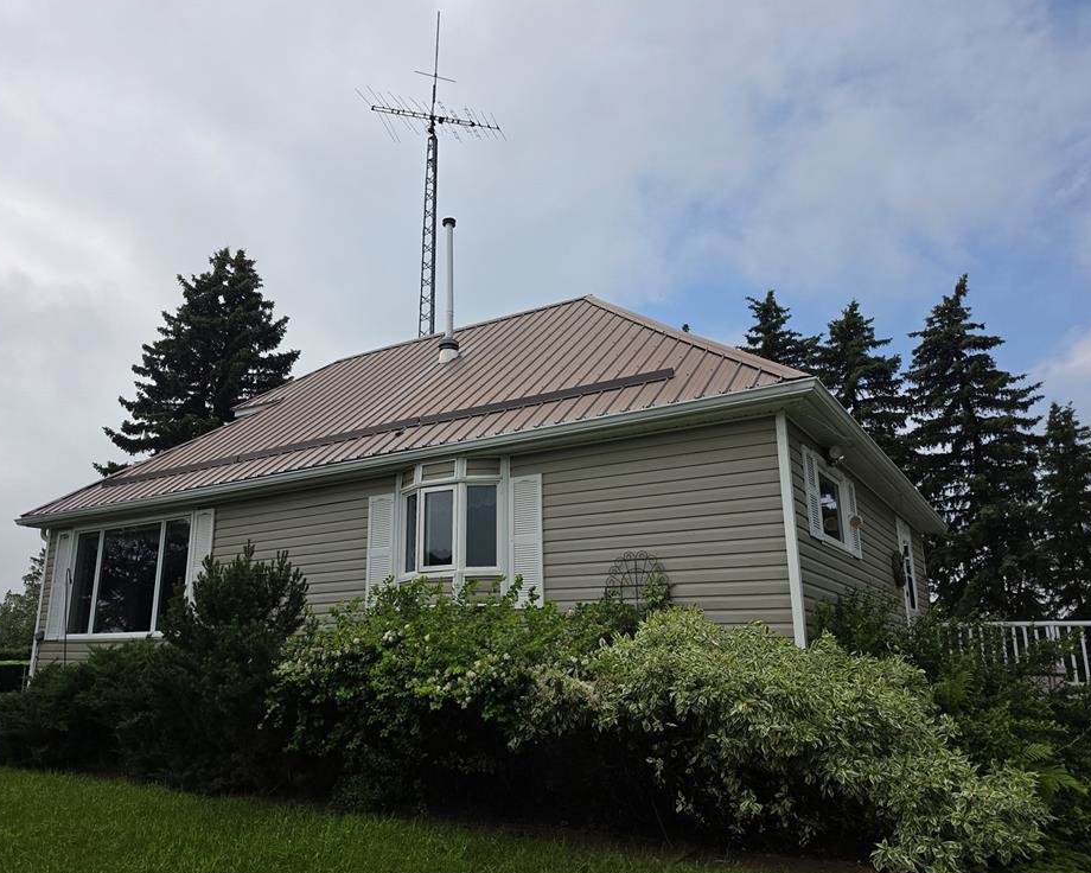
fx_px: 807
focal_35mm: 25
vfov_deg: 56.8
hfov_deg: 68.0
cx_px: 496
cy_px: 445
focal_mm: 6.5
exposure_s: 1/1789
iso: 10
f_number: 1.4
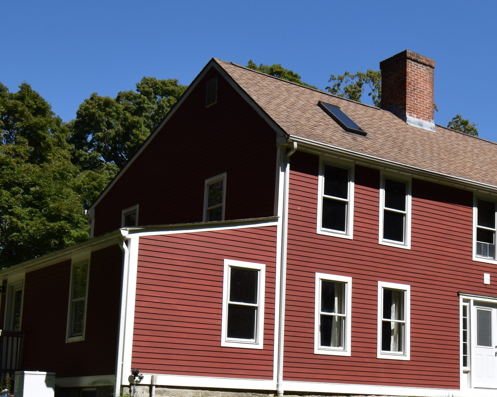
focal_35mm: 63
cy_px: 306
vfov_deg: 23.9
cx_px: 348
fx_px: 927
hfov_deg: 29.7
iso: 200
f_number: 9
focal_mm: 20
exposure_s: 1/500
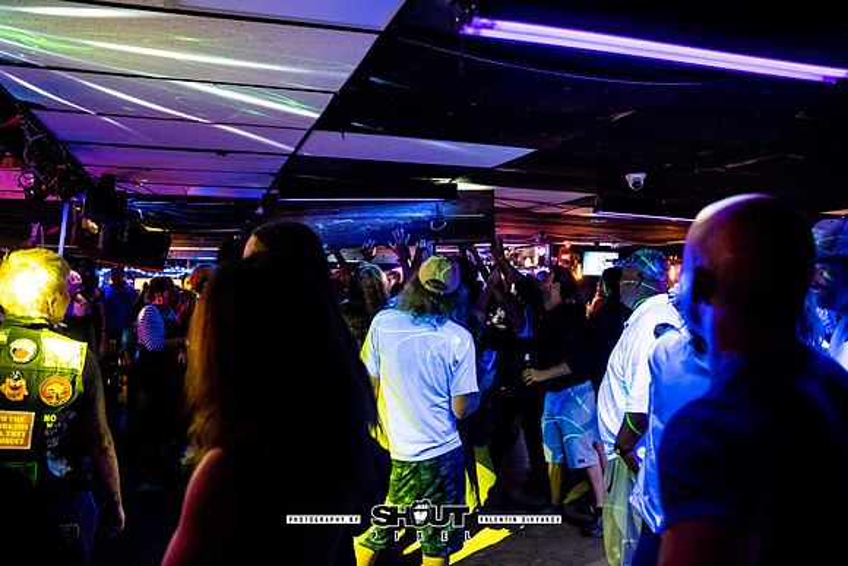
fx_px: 623
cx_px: 424
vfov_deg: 48.9
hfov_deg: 68.5
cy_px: 283
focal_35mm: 26
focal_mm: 24
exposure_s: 1/200
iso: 3200
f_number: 2.8
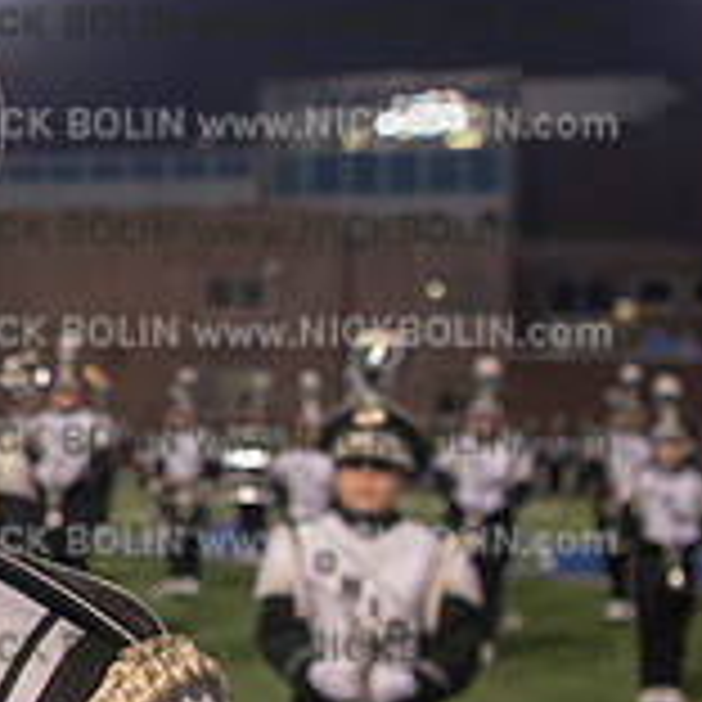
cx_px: -441
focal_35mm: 76
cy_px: 335
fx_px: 1744
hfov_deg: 19.1
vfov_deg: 22.8
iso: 3200
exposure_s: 1/500
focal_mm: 24
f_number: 3.2
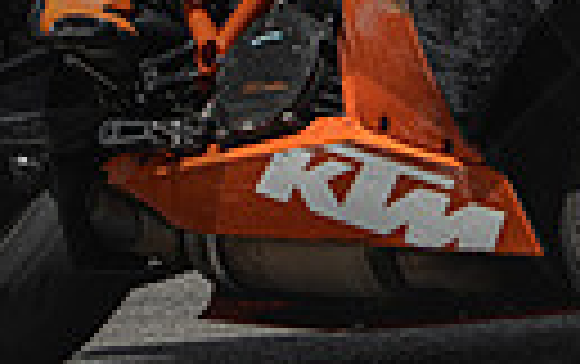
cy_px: -276
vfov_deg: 1.0
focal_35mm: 1377
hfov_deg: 1.5
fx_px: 21795
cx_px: 139
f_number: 3.2
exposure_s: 1/2000
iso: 125
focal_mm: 200
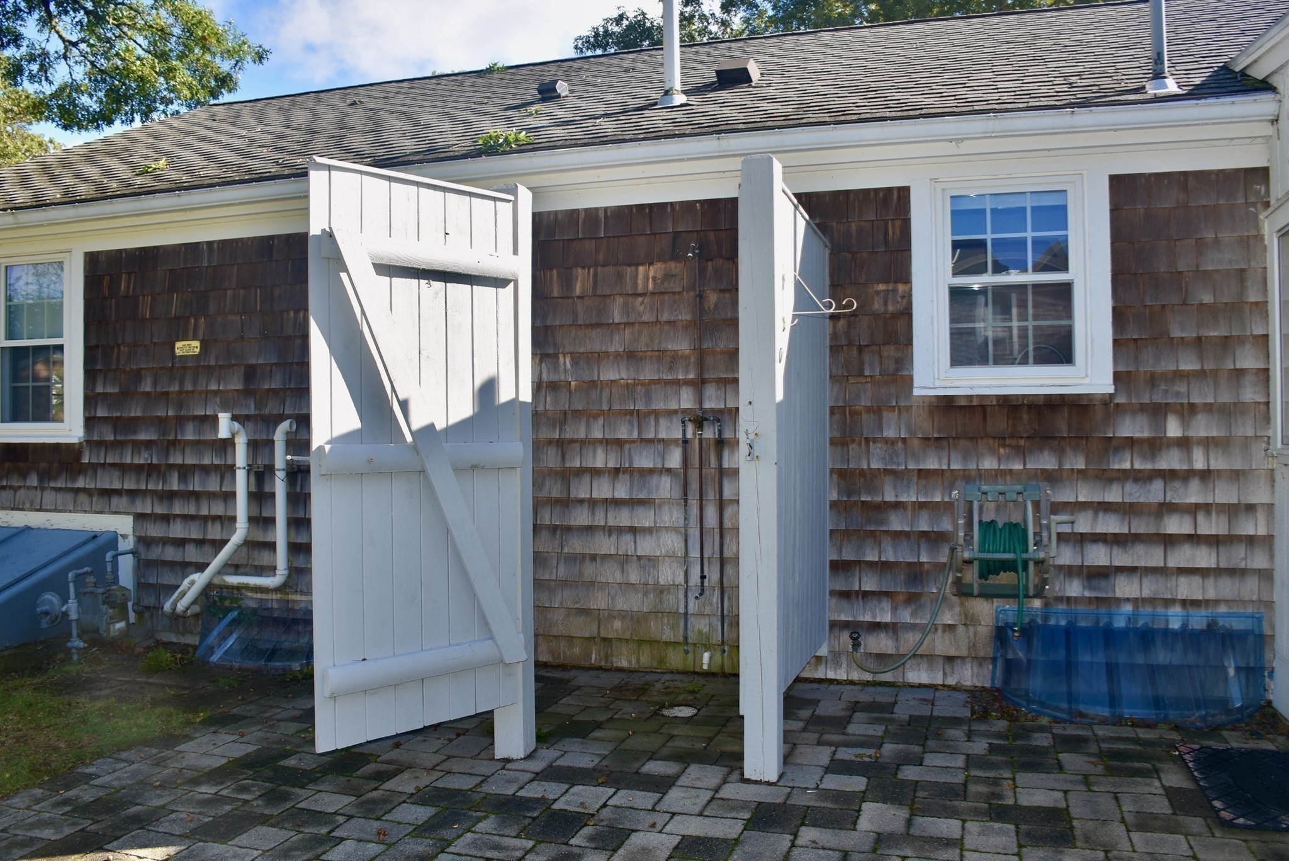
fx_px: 967
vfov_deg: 48.0
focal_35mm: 27
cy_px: 430
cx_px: 644
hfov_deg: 67.4
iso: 100
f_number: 4.5
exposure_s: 1/250
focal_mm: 18
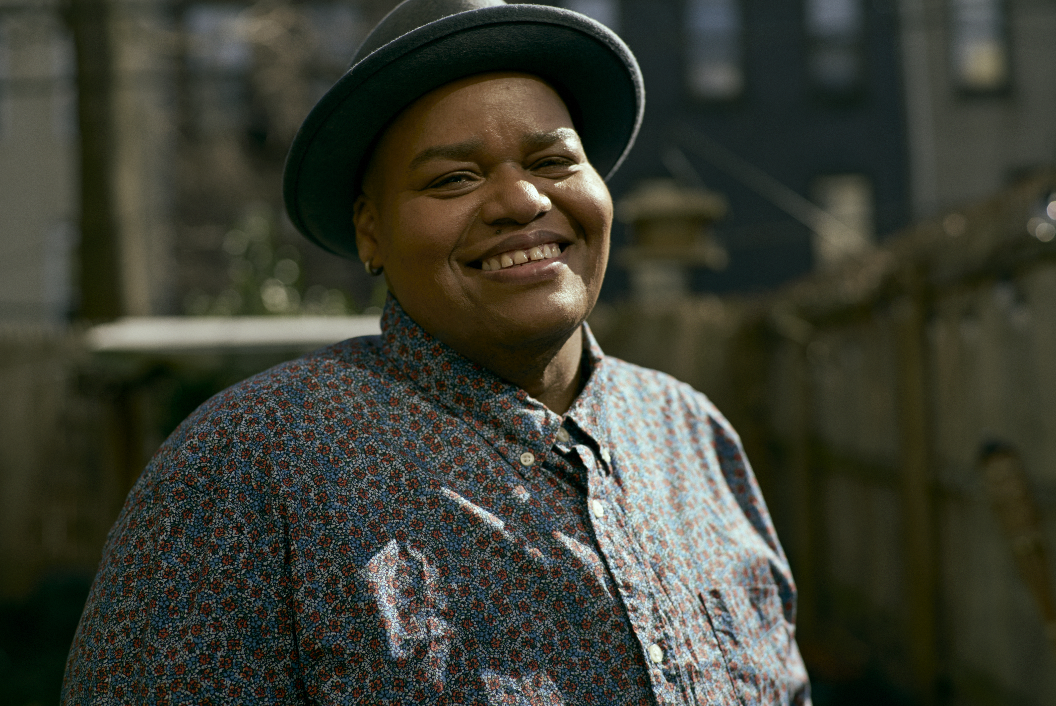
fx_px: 1467
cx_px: 528
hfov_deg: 39.6
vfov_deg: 27.0
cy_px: 353
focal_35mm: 50
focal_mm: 50
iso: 50
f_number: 3.2
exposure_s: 1/1000
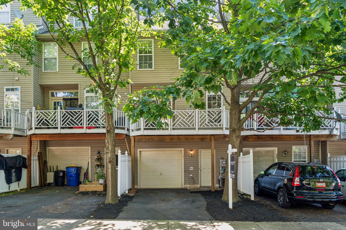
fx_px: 235
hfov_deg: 72.6
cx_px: 173
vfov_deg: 52.2
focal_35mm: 24
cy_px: 115
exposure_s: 1/40
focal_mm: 24.5
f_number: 8
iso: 200
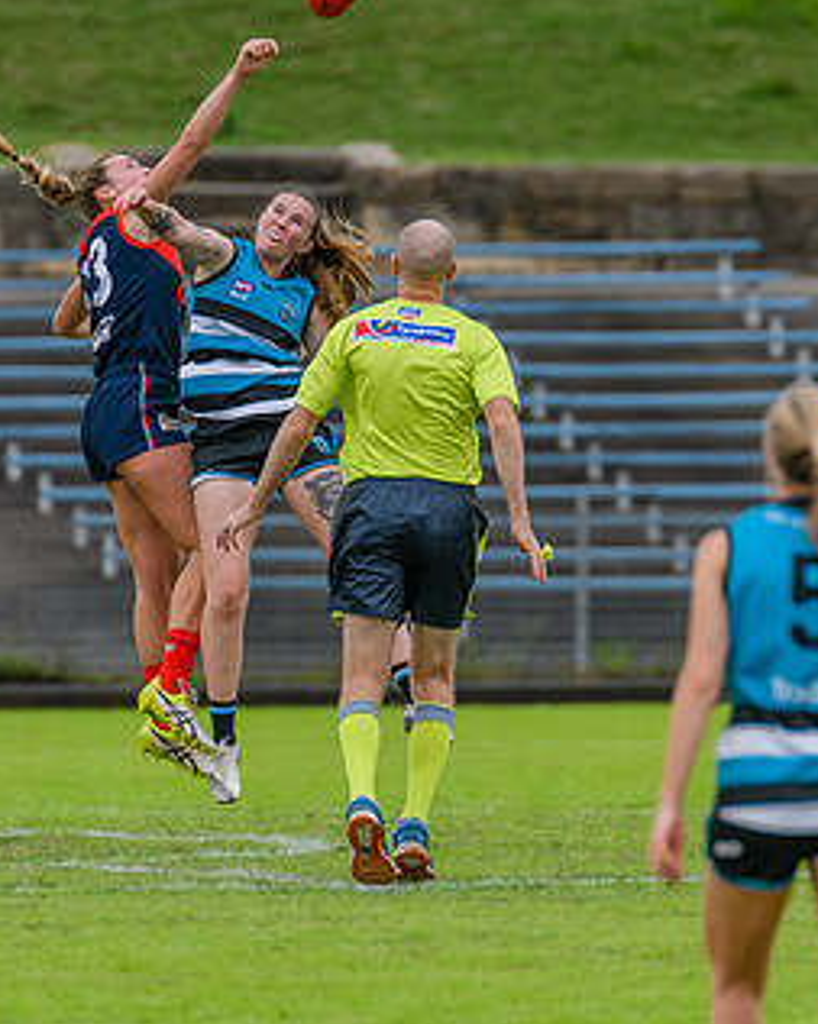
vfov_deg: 2.2
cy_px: 422
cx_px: 120
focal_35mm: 864
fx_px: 26184
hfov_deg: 1.8
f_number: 5
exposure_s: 1/2000
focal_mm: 420
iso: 800
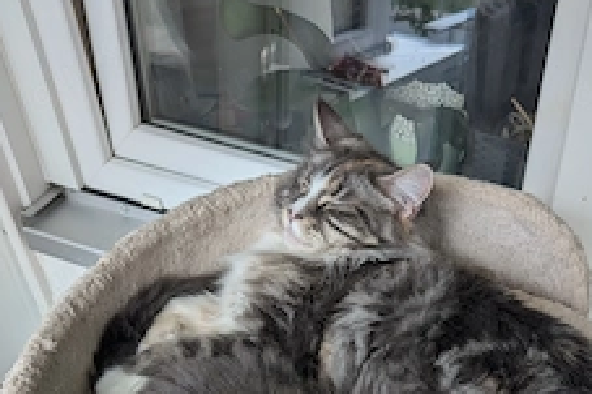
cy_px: 488
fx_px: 723
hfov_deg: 44.1
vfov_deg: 26.6
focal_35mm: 44
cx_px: 381
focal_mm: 4.53
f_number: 1.7
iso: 27
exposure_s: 1/309
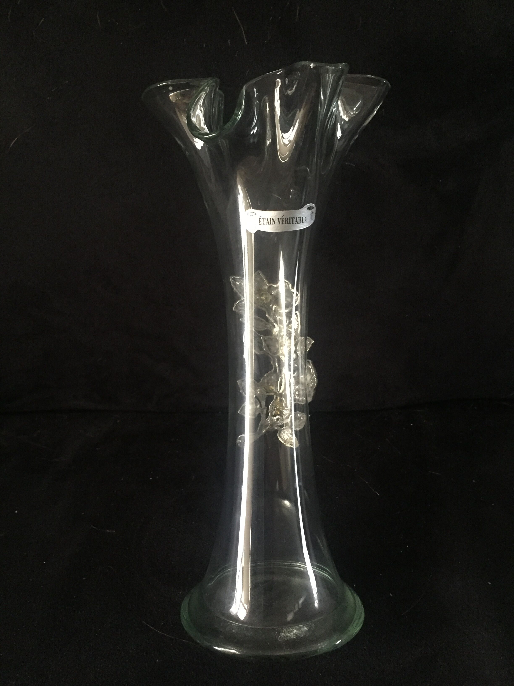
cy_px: 343
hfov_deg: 48.2
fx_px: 574
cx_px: 257
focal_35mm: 29
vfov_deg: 61.7
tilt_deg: -40.4
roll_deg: -0.4
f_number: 2.2
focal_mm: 4.15
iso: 250
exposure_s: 1/17
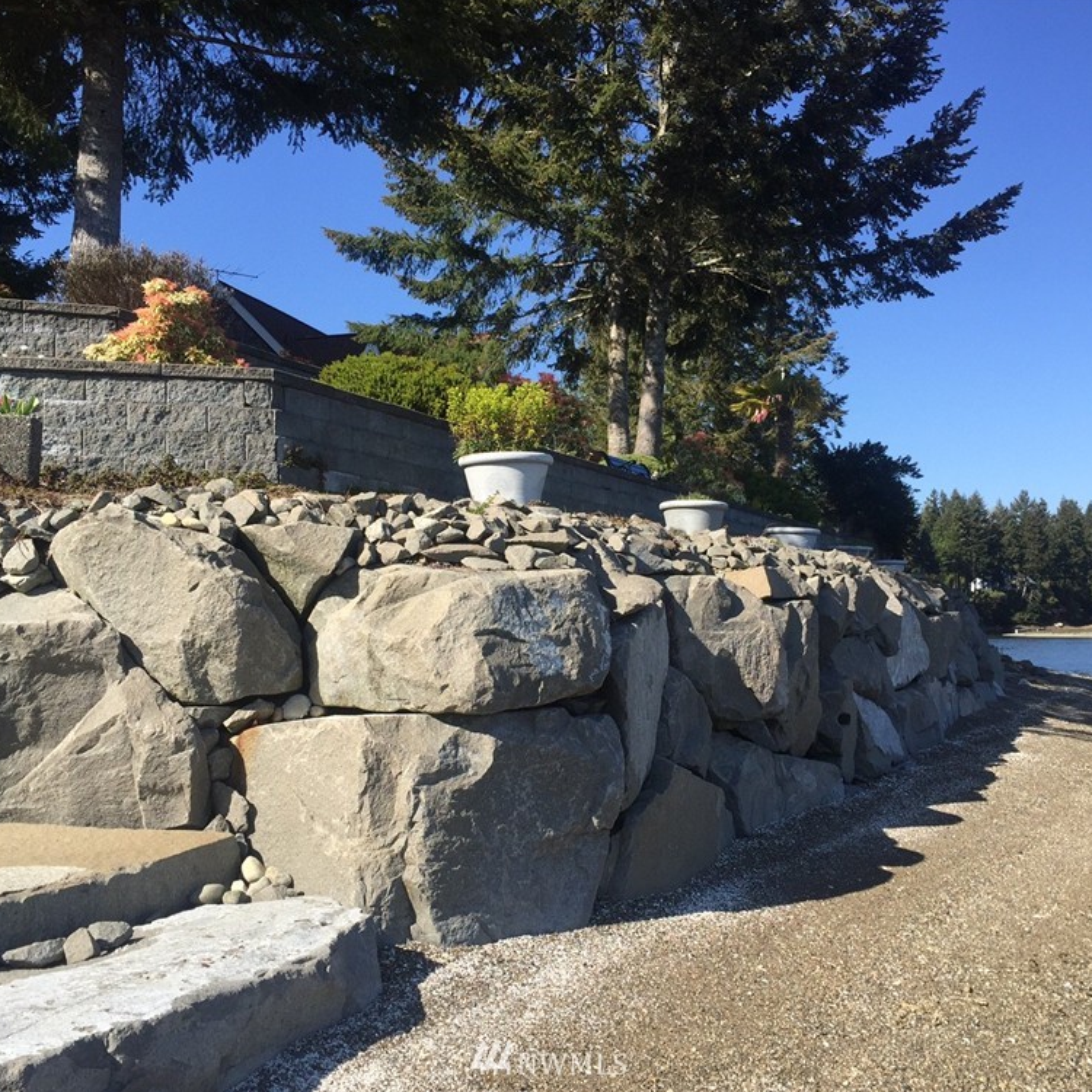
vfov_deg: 47.2
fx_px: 1249
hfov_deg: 47.2
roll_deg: -1.0
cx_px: 552
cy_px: 553
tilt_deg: +1.9
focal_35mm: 35
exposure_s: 1/1464
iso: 32
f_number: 2.2
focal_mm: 4.15
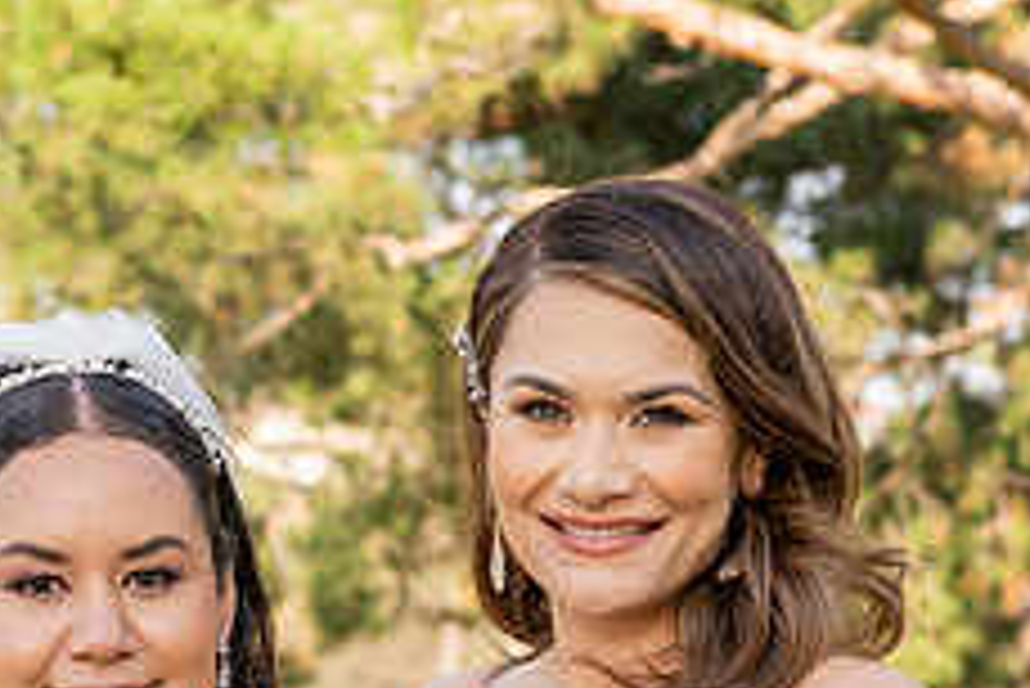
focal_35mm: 143
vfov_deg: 9.5
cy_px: 807
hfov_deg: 14.3
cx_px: 219
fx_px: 4094
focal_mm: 52
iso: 80
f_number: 4
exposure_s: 1/160
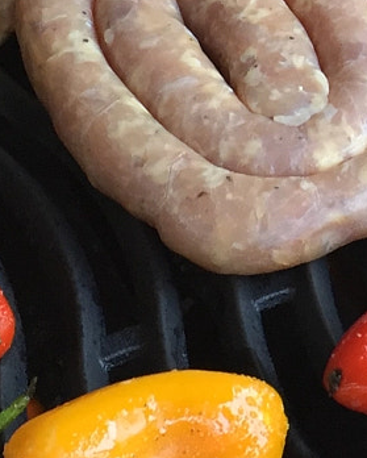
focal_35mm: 130
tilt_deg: -37.1
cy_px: 50
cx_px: 531
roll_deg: -3.7
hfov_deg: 11.4
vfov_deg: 14.6
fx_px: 1763
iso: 32
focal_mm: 4.15
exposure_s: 1/30
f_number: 2.2
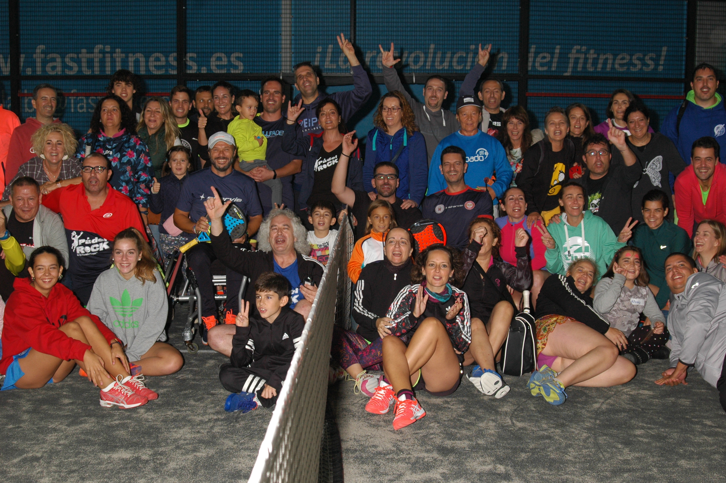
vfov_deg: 31.8
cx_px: 363
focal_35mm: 42
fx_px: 846
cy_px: 242
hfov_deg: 46.4
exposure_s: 1/125
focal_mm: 28
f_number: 5.6
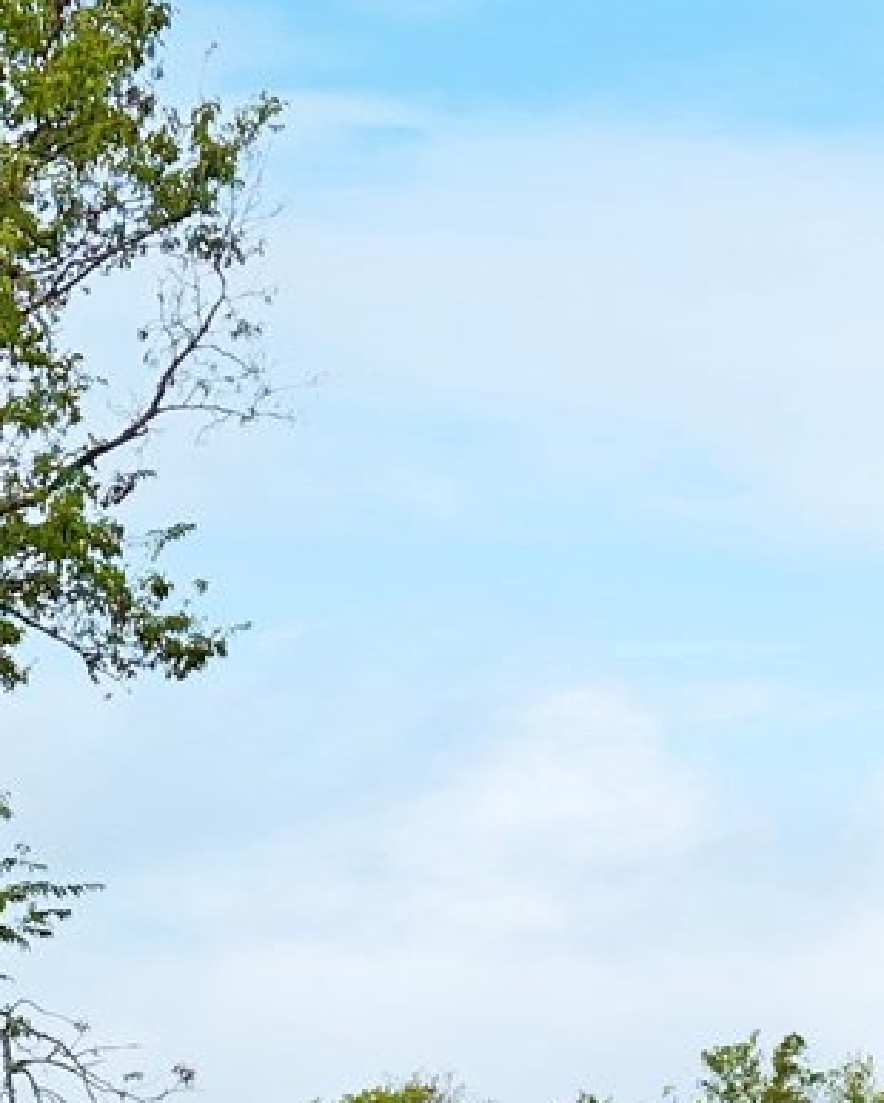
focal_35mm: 124
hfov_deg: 12.4
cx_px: 593
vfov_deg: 14.9
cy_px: 1348
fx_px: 4052
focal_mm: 6.86
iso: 80
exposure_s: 1/3058
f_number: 1.78
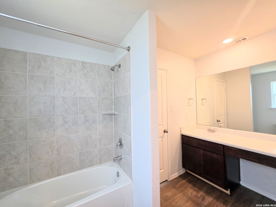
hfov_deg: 106.2
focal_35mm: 13
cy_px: 104
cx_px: 138
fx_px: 104
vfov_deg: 89.9
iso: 200
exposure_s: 1/120
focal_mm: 2.2
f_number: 1.9
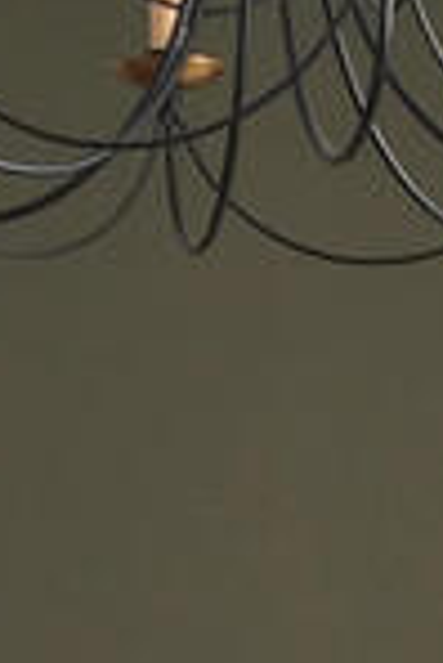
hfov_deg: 6.6
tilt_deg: -7.3
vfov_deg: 9.3
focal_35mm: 208
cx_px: 582
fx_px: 3830
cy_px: 1308
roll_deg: -0.4
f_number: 2.2
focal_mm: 4.15
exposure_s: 1/33
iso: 32
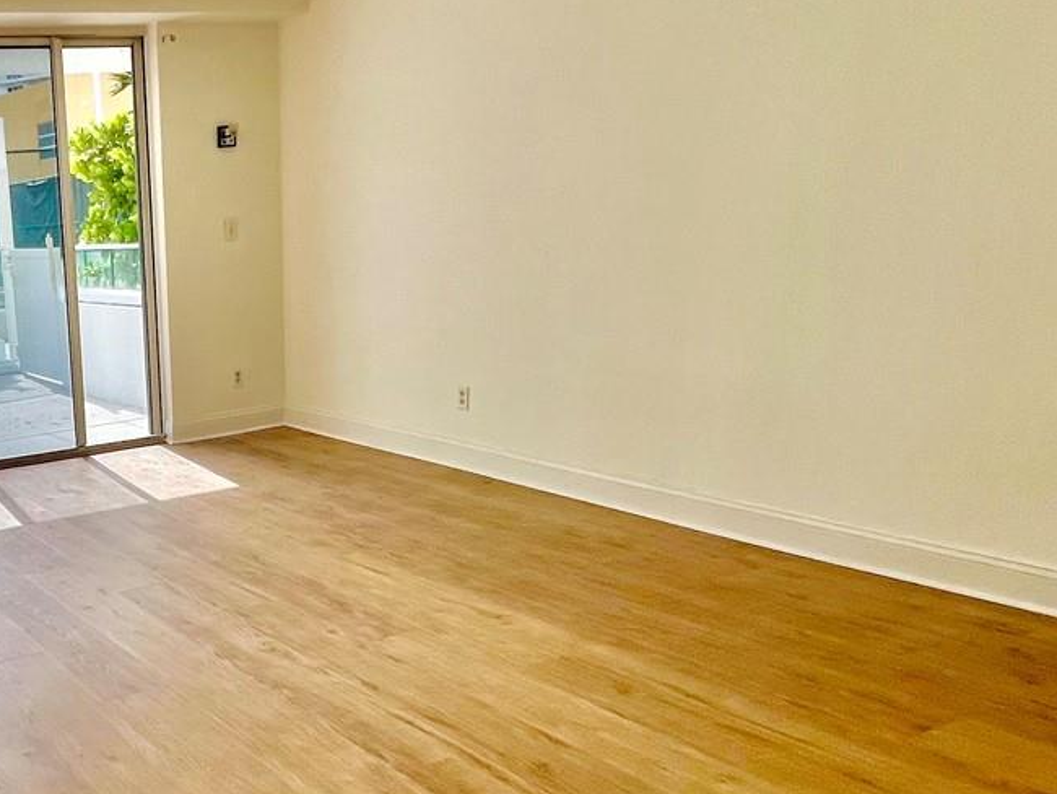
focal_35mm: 32
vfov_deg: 43.8
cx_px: 44
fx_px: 977
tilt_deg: -15.4
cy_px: 498
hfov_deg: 48.6
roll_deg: +4.5
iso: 32
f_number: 1.8
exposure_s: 1/506
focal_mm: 1.57
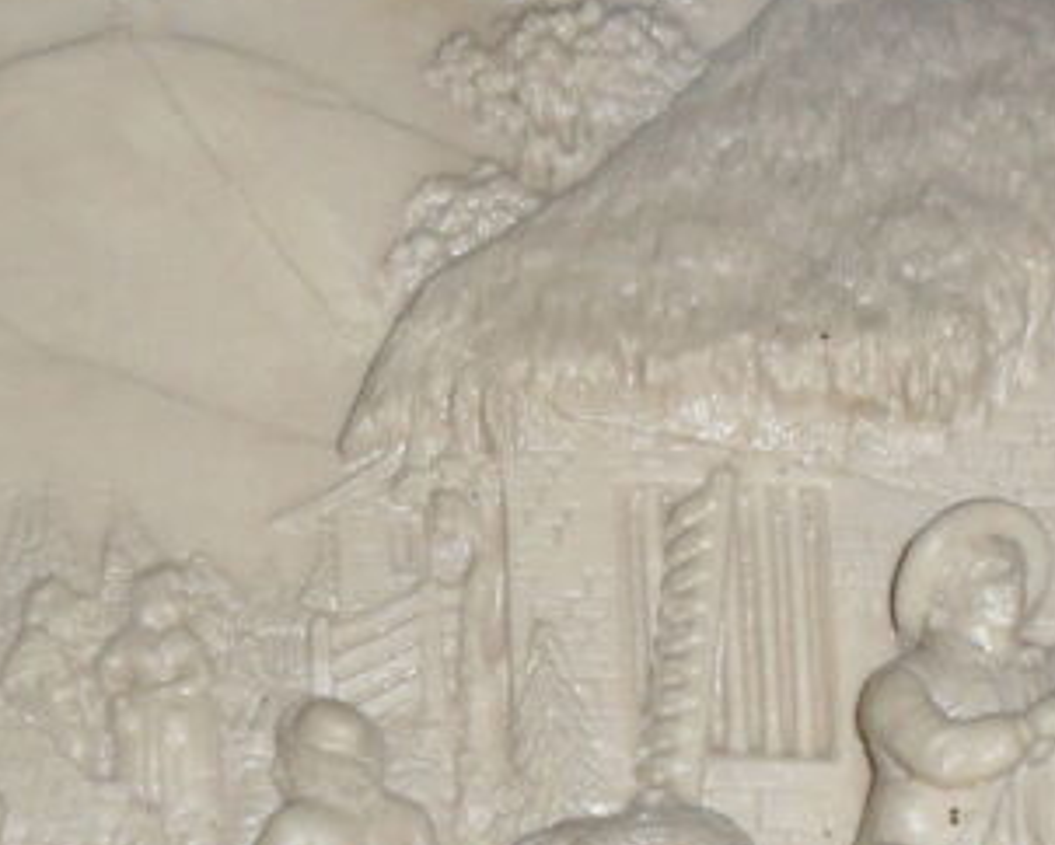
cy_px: 1229
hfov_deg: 17.0
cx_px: 538
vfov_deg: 13.0
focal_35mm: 113
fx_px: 3531
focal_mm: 6.3
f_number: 3.2
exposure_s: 1/45
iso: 200
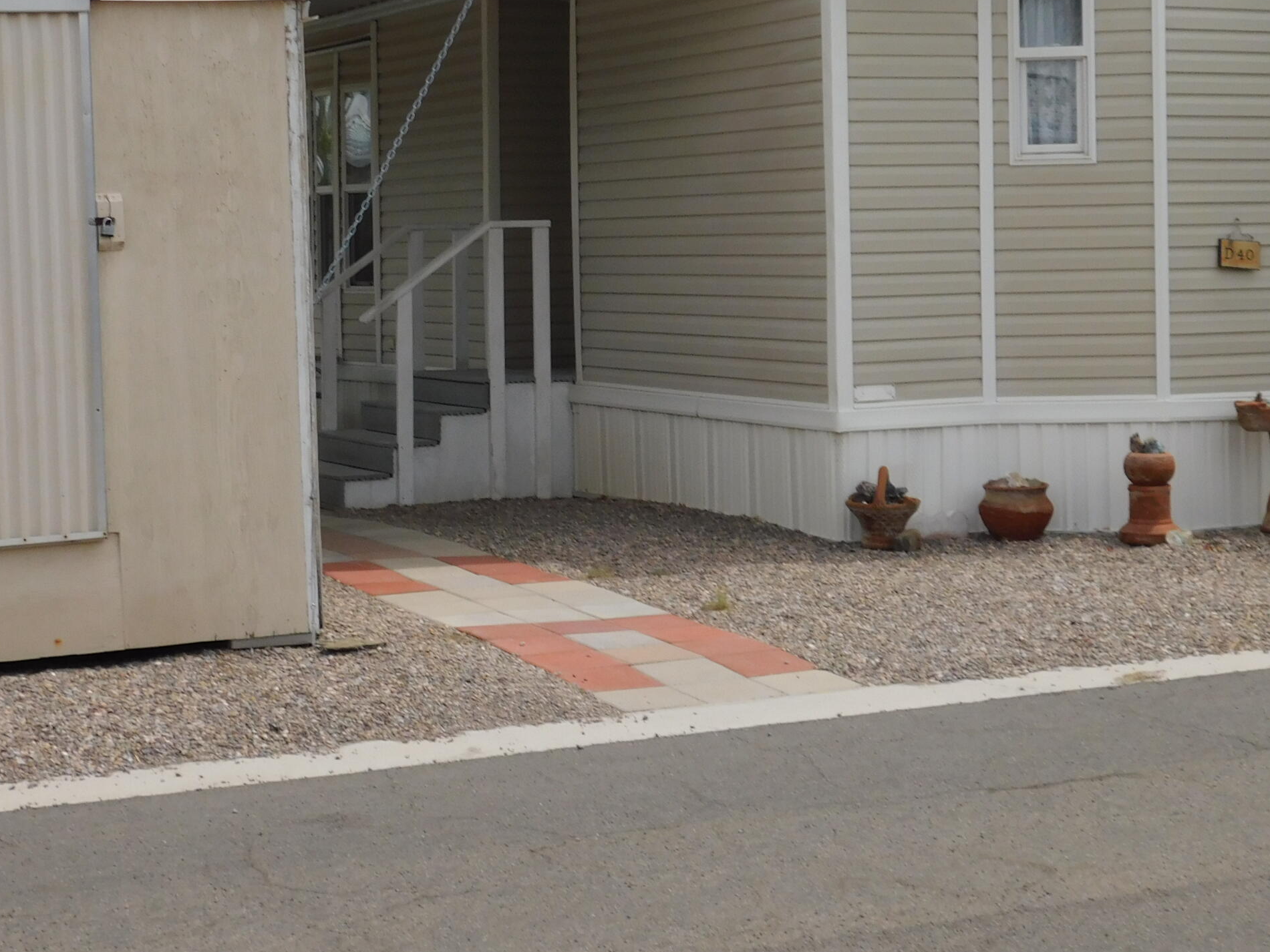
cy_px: 330
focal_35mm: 71
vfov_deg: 20.7
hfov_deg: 27.3
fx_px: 2605
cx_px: 516
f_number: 7.4
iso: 125
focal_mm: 8
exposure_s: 1/400
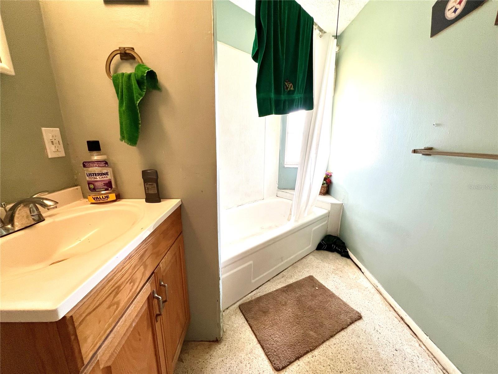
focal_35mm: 13
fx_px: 187
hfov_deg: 106.2
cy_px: 187
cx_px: 249
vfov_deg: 89.9
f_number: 1.8
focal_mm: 1.57
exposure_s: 1/120
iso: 200
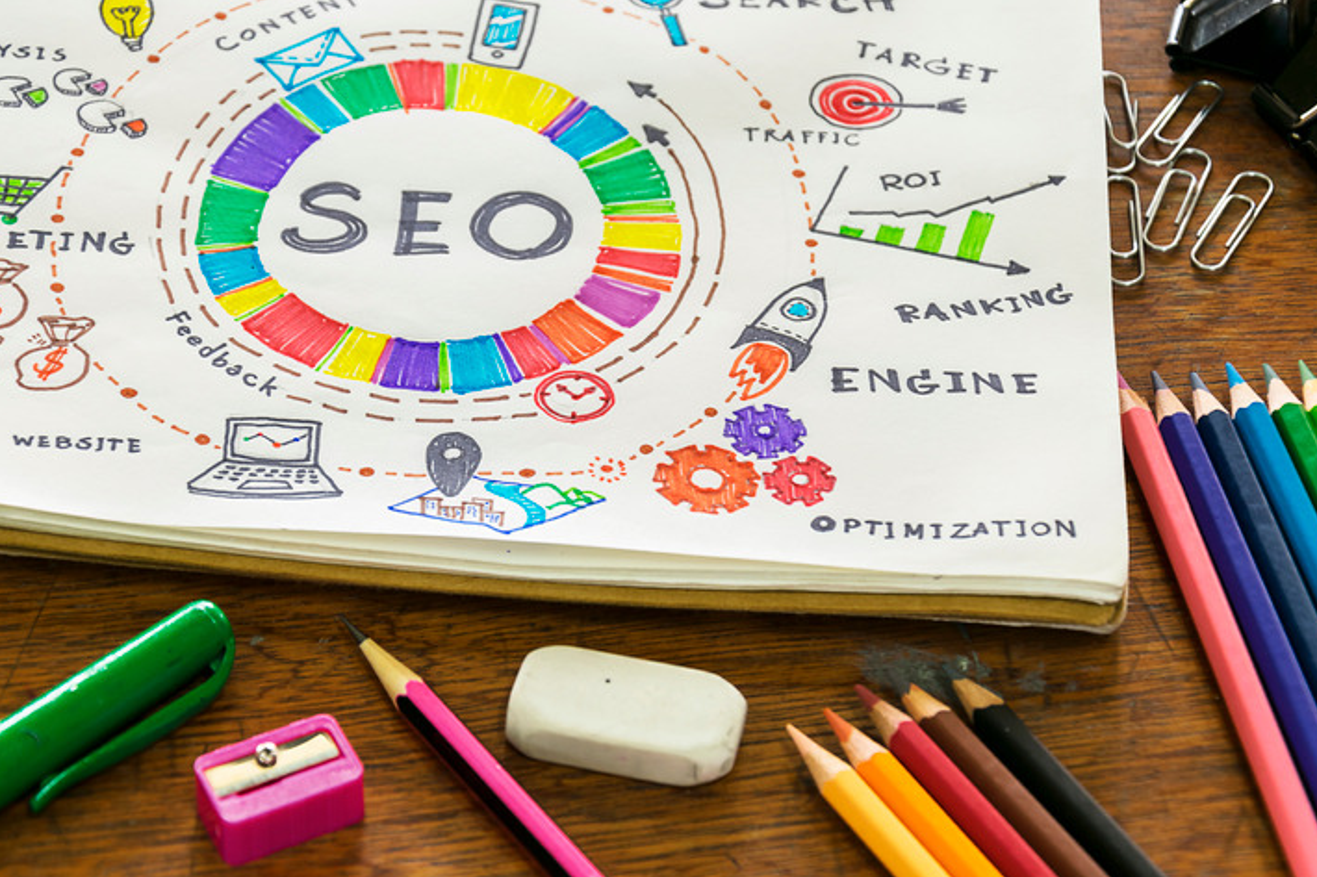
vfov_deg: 14.0
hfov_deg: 20.8
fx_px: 3584
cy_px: 405
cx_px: 601
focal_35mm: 98
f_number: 5.6
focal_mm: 58
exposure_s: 1/50
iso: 100
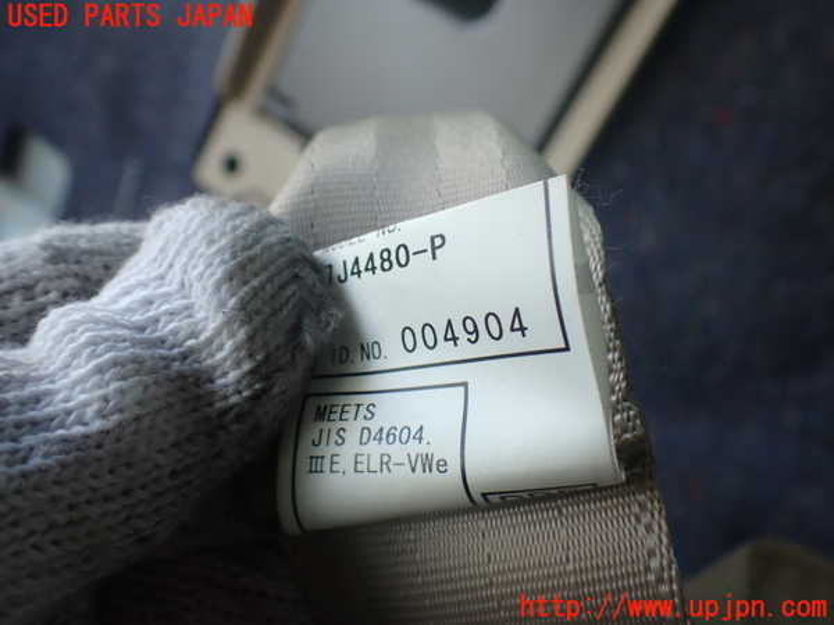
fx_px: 723
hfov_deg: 60.0
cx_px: 417
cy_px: 312
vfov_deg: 46.8
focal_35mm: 30
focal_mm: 5.4
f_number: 2.3
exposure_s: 1/125
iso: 200
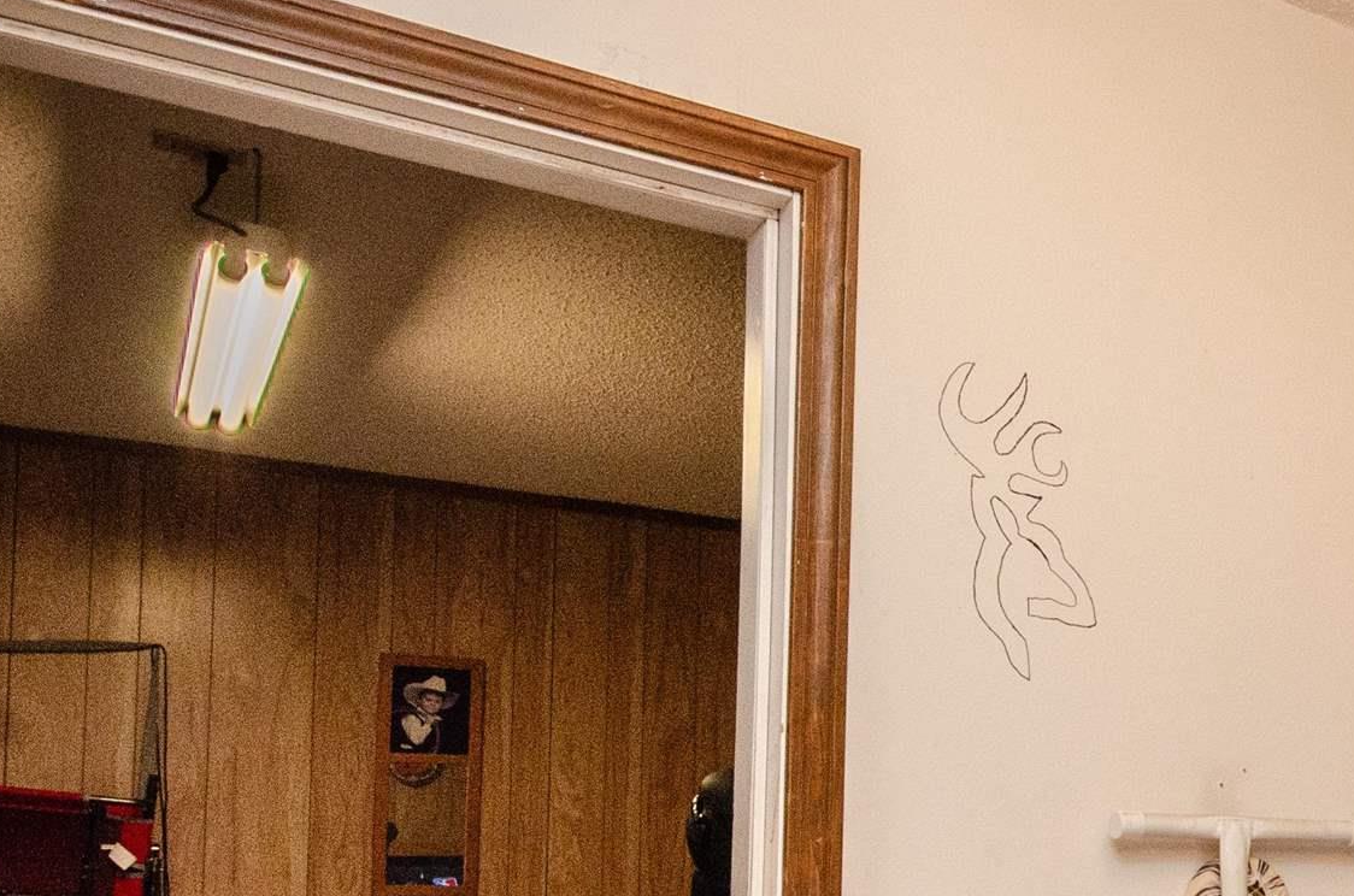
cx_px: 1429
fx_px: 1539
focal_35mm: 41
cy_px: 772
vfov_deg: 31.3
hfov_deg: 40.1
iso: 640
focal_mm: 10
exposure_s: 1/60
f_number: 9
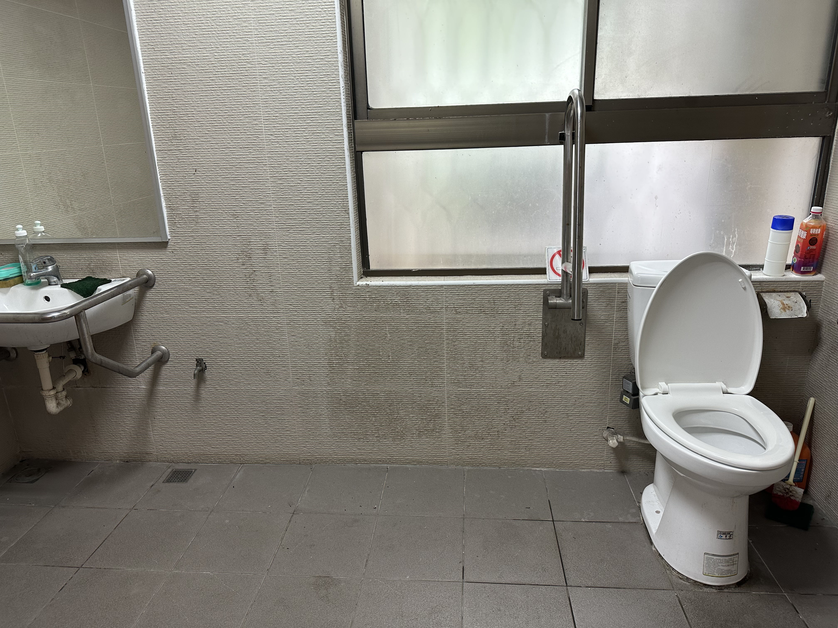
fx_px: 581
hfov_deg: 71.6
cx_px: 419
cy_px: 314
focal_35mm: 24
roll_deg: +2.3
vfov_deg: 56.8
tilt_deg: -18.1
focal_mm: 6.86
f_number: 1.78
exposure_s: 1/60
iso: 125
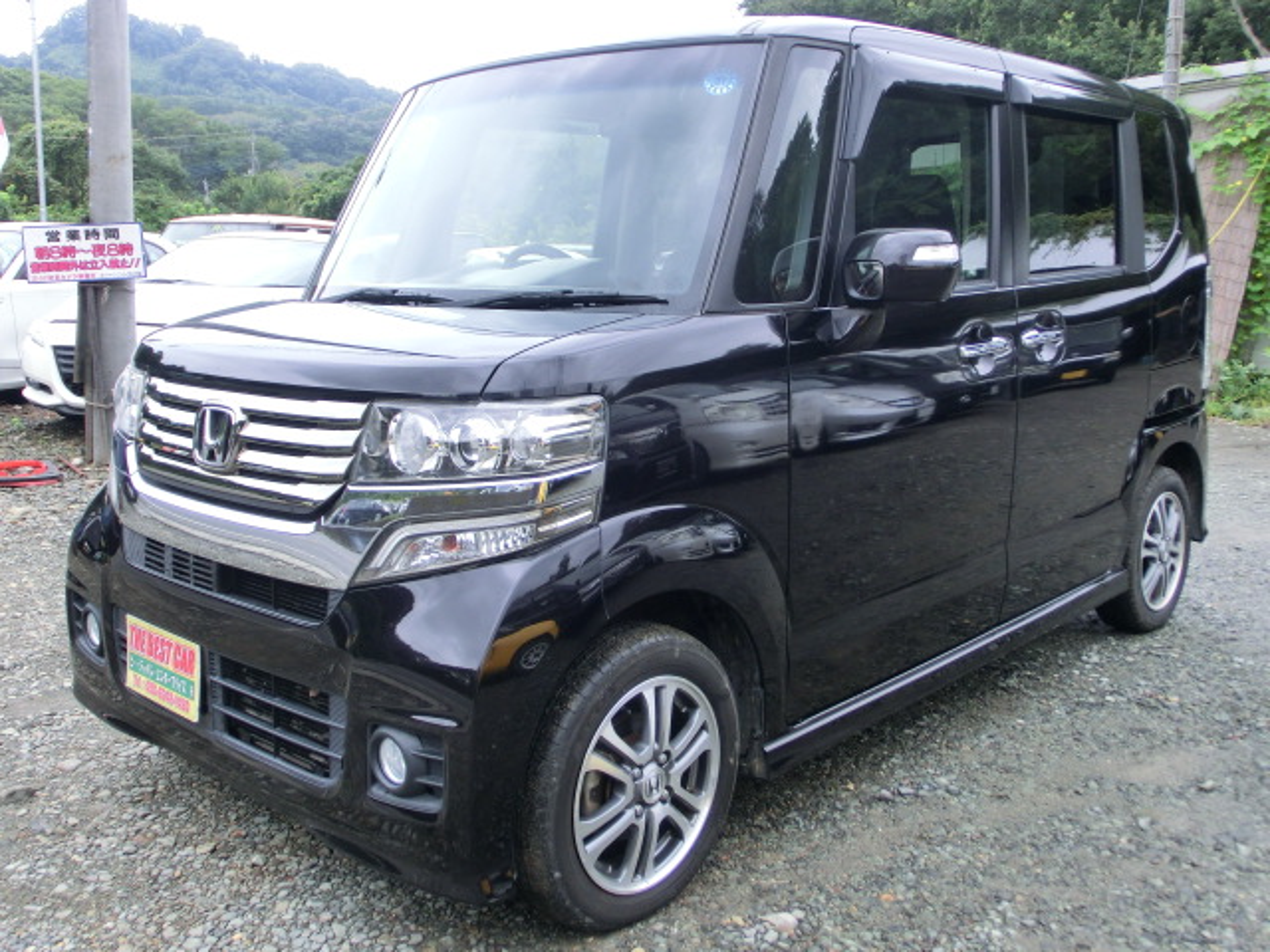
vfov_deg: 38.7
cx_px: 635
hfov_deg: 50.1
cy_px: 476
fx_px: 1357
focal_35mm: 37
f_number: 3.9
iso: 200
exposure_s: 1/60
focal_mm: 6.61
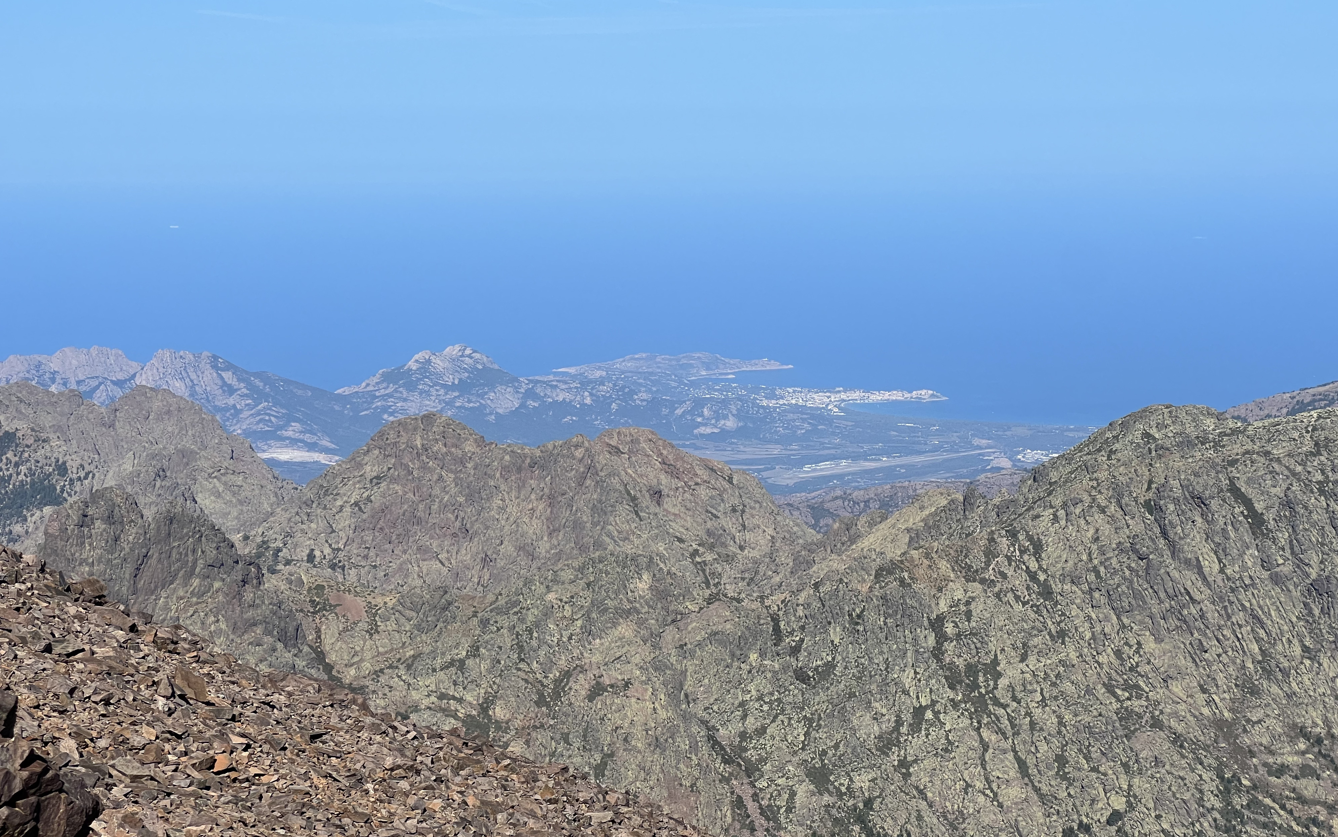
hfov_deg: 25.2
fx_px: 2990
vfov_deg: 15.9
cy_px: 477
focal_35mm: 82
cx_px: 670
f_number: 2.8
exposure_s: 1/1393
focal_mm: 9
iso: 32
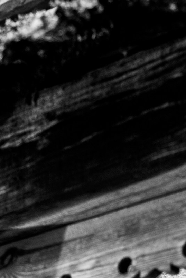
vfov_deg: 10.6
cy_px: 441
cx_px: 145
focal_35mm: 186
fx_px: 1440
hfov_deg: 7.4
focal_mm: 50
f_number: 5
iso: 500
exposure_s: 1/250
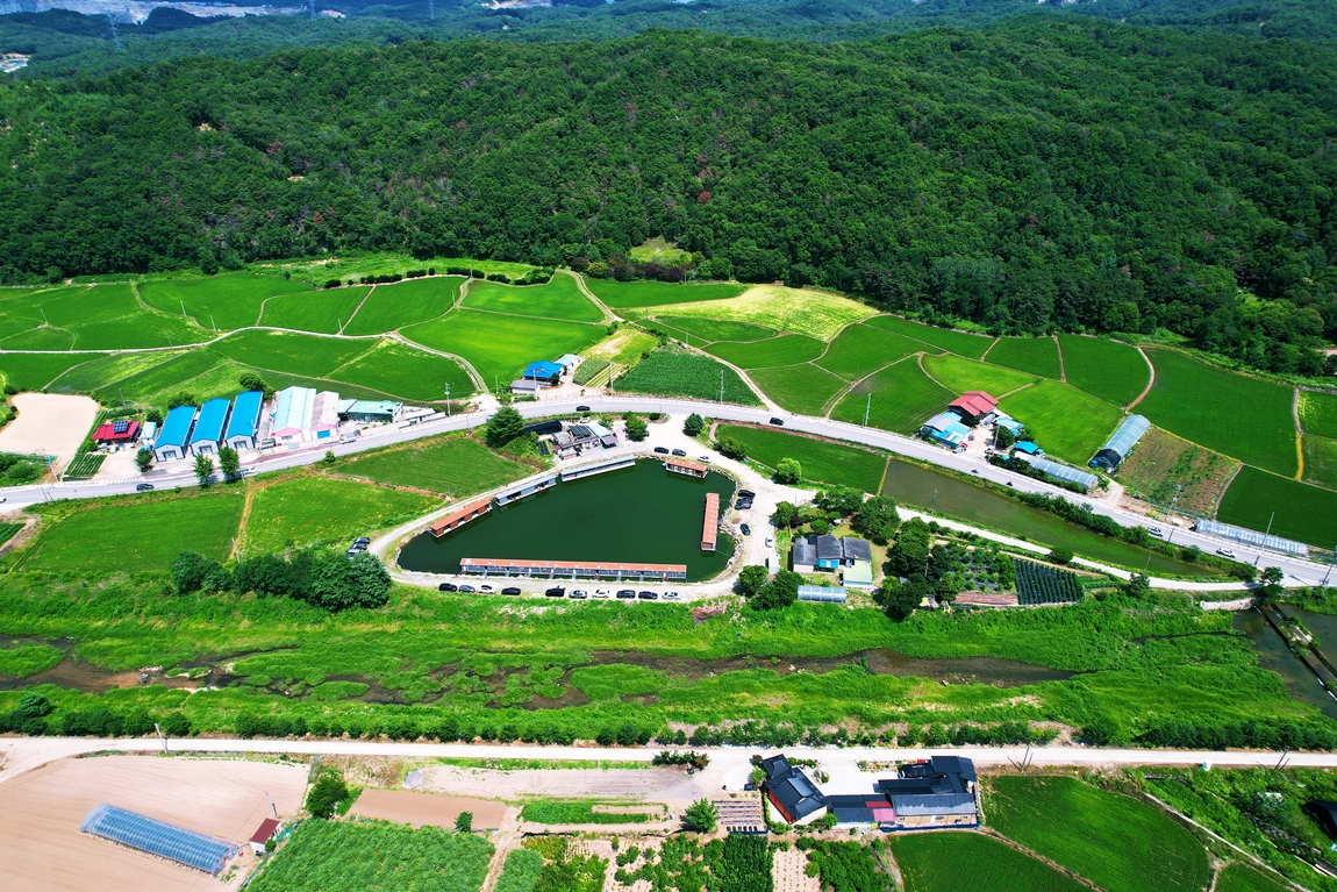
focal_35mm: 22
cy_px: 446
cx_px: 668
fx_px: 817
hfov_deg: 78.6
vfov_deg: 57.2
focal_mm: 8.38
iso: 110
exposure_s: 1/2000
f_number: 2.8
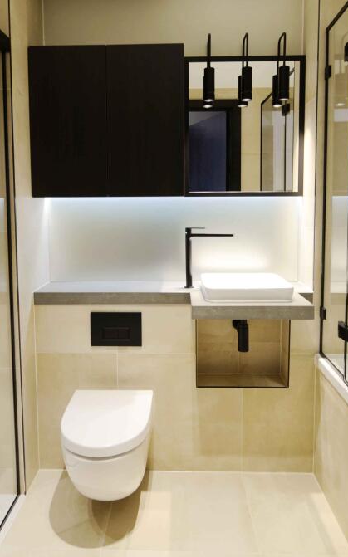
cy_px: 239
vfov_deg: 66.2
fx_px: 425
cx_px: 163
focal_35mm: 28
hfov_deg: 44.5
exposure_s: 1/15
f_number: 3.5
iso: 200
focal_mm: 18
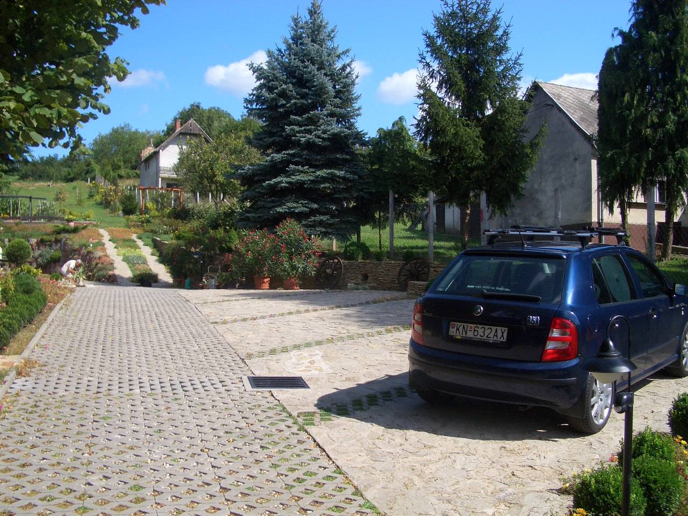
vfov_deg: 40.7
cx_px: 344
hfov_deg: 52.6
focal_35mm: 35
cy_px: 258
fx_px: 696
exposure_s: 1/320
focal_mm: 5.8
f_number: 4.3
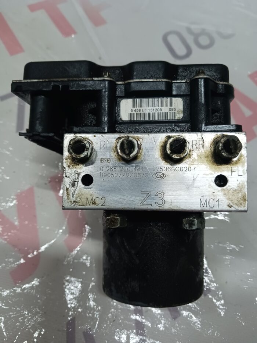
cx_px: 128
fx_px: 267
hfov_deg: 51.4
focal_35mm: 27
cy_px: 172
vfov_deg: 65.3
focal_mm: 4
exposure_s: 1/33.3
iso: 250
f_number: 1.8
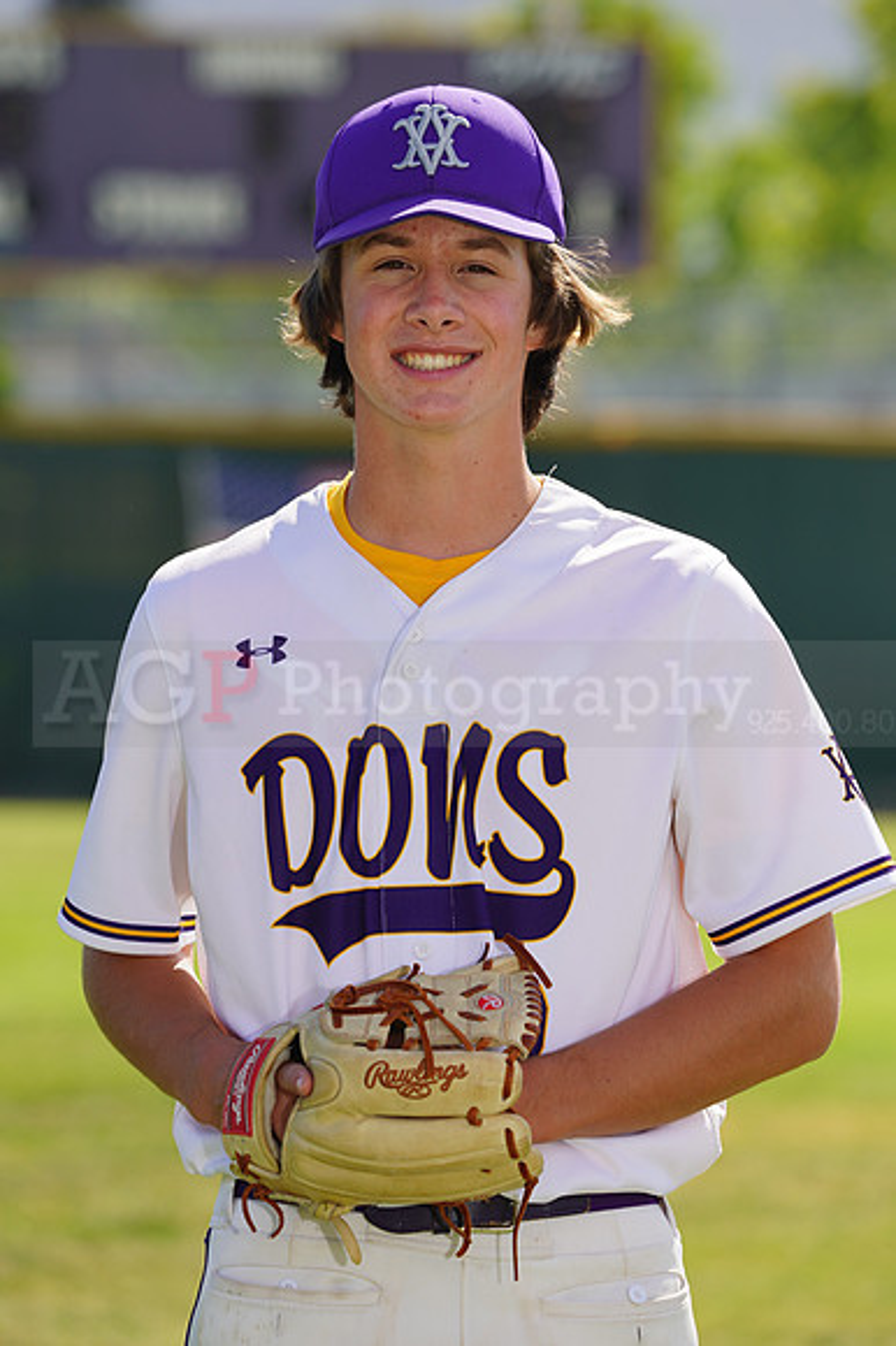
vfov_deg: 7.1
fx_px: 10876
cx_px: 448
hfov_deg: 4.7
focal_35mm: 291
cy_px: 673
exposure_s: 1/250
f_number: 8
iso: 100
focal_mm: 291
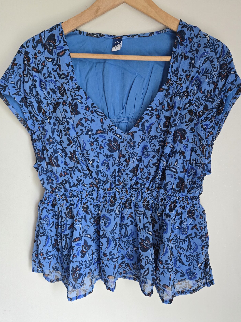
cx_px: 124
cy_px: 152
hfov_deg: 54.9
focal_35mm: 25
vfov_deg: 69.3
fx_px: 232
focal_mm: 5.4
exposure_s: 1/120
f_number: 1.8
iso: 800
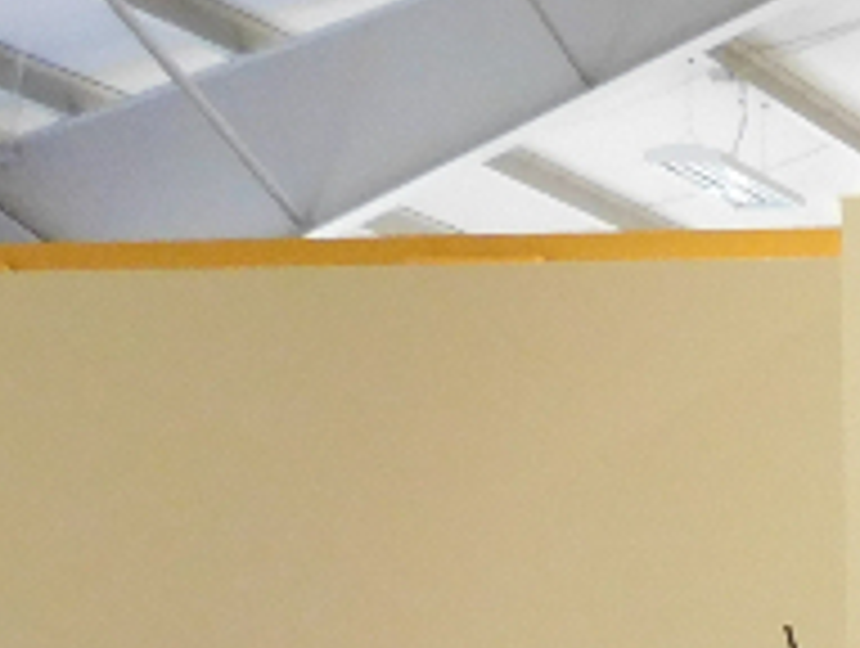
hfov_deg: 13.1
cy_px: 963
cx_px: 1891
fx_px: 3062
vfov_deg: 11.6
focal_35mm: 123
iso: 400
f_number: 3
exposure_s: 1/25
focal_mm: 4
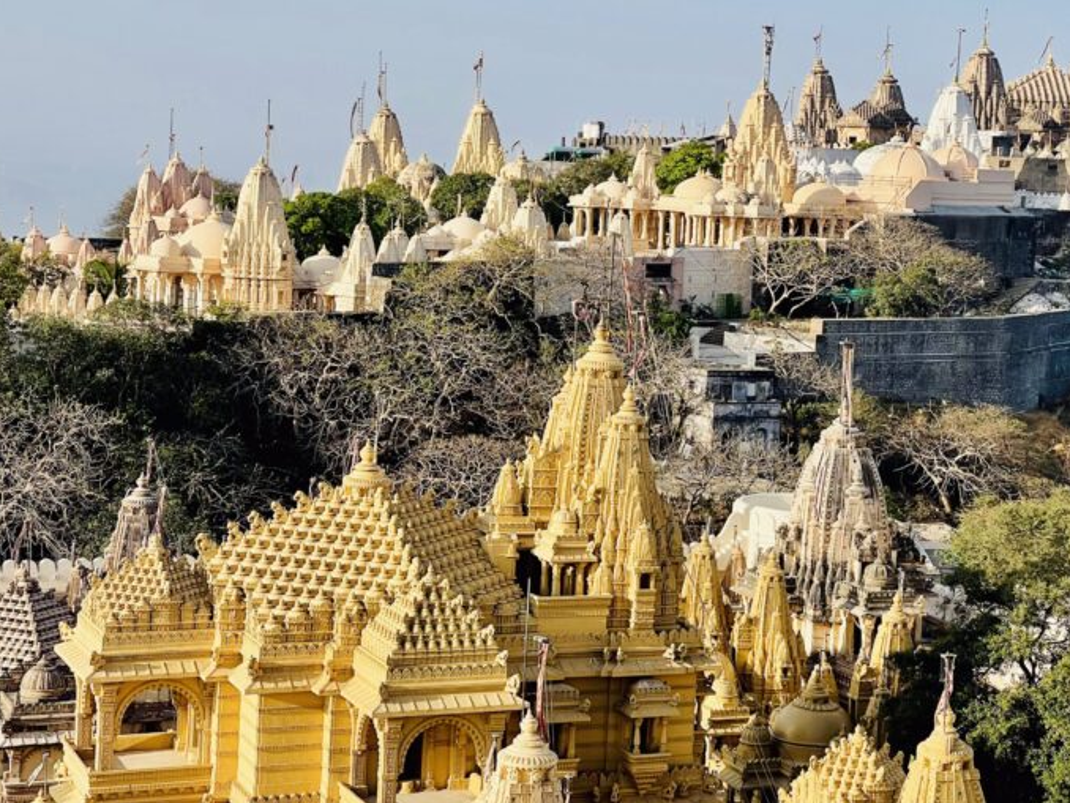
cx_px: 661
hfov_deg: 24.3
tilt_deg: -5.4
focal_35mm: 80
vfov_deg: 18.4
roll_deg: -3.2
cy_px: 374
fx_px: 2474
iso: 20
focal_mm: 7.5
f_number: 2.2
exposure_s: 1/1024
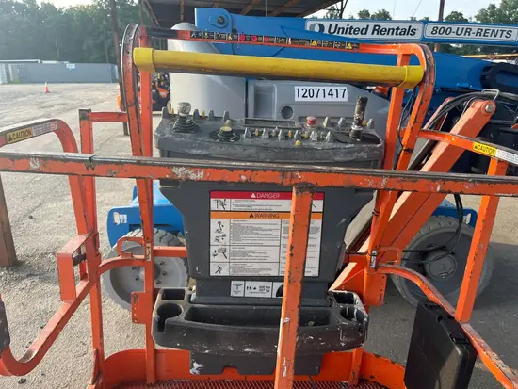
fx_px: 389
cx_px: 259
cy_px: 194
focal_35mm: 26
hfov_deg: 67.3
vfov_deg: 53.1
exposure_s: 1/355
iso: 50
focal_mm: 5.1
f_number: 1.6
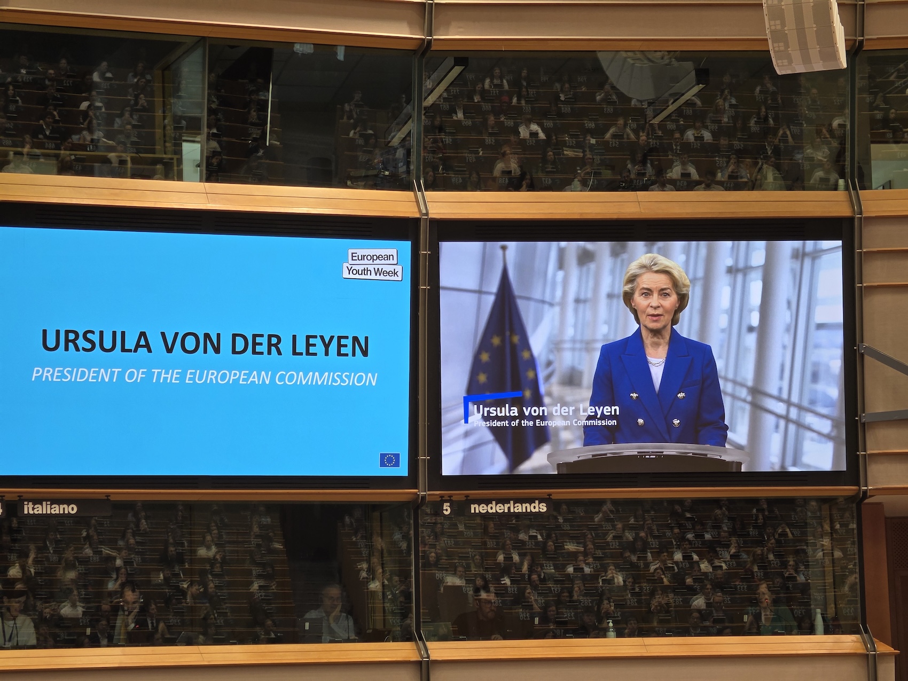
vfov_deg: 12.9
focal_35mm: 115
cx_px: 454
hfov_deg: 17.1
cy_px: 340
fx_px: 3017
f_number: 2.9
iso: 160
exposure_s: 1/100
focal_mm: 18.6
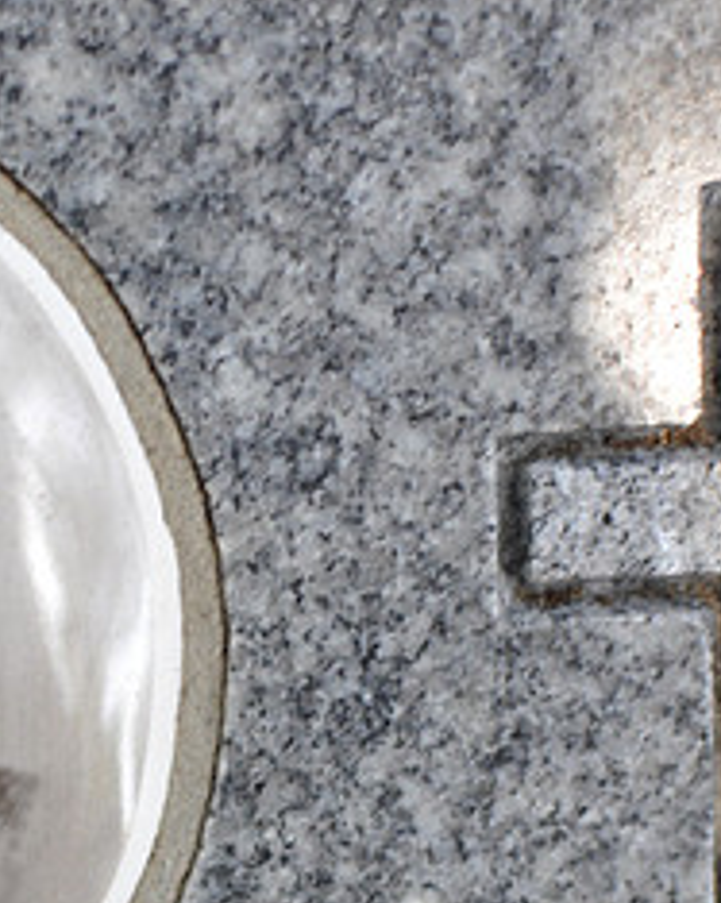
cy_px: 646
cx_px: -181
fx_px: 3261
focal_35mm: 122
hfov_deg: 12.3
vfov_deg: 15.7
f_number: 4
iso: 560
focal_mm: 35
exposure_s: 1/60
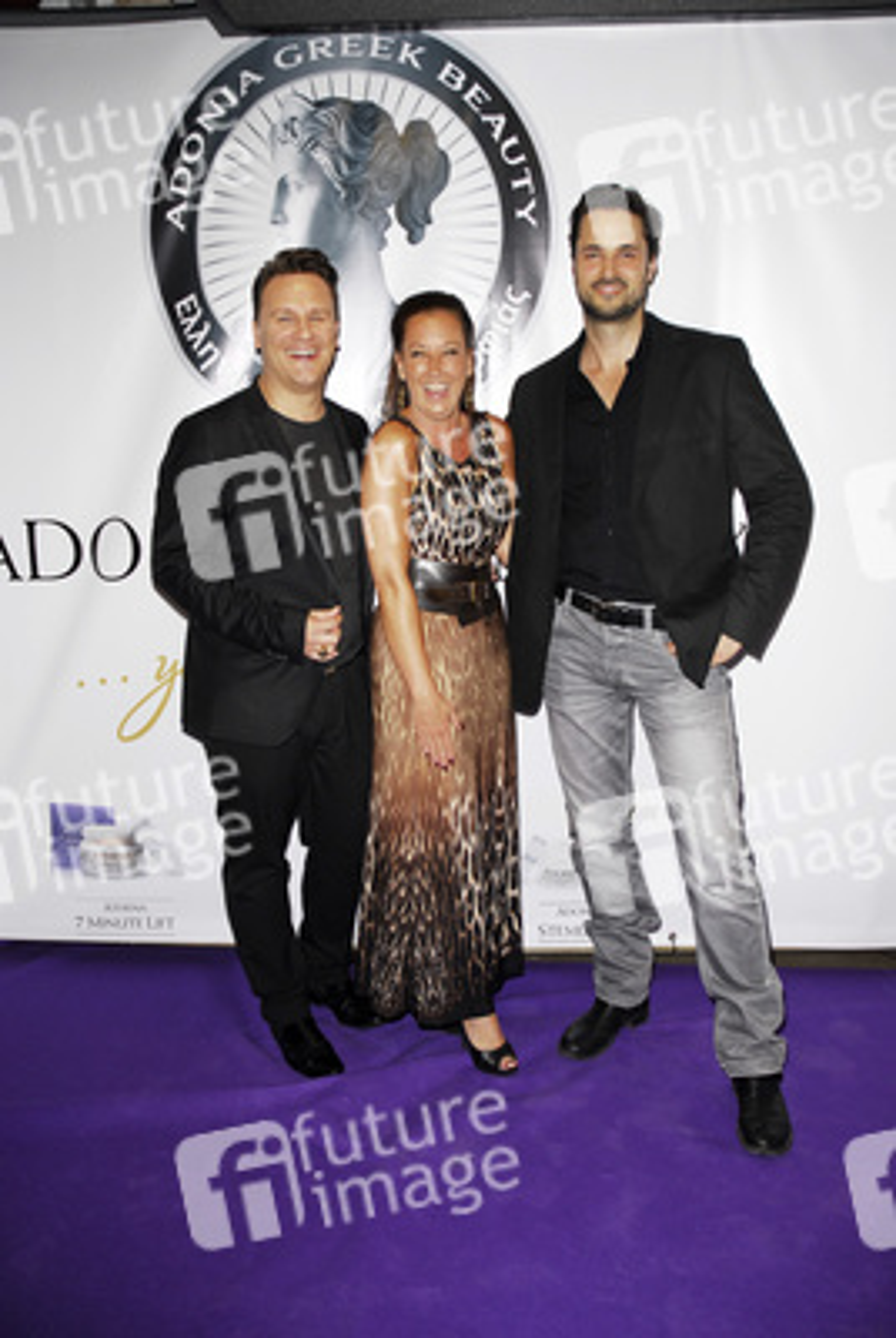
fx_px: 1004
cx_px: 448
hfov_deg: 48.1
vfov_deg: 67.3
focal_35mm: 27
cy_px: 669
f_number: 5
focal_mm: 18
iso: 200
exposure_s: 1/60
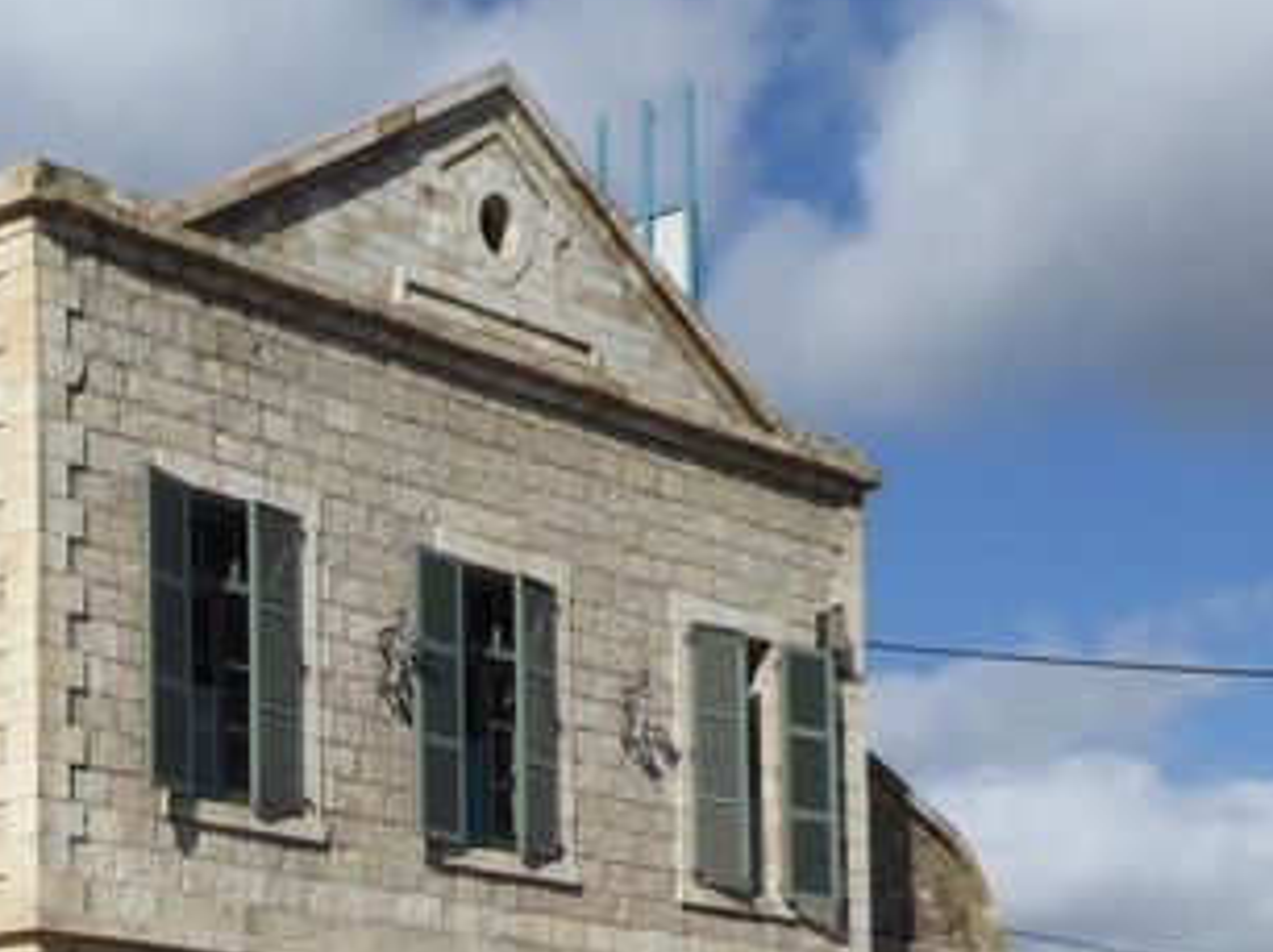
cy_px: 1147
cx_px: -83
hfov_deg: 21.1
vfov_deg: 15.9
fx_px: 3270
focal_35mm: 89
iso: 80
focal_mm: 5.8
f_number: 3.6
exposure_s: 1/1600
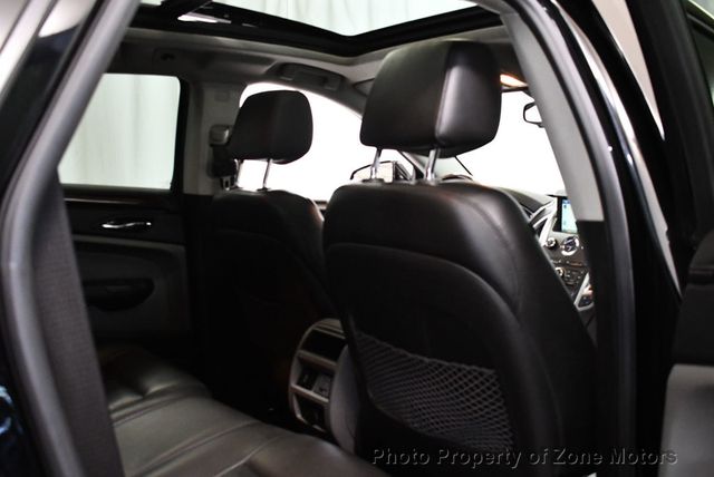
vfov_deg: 36.9
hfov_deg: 53.1
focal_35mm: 36
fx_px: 715
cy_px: 238
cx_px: 357
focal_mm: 18
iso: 3200
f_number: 3.5
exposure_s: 1/80
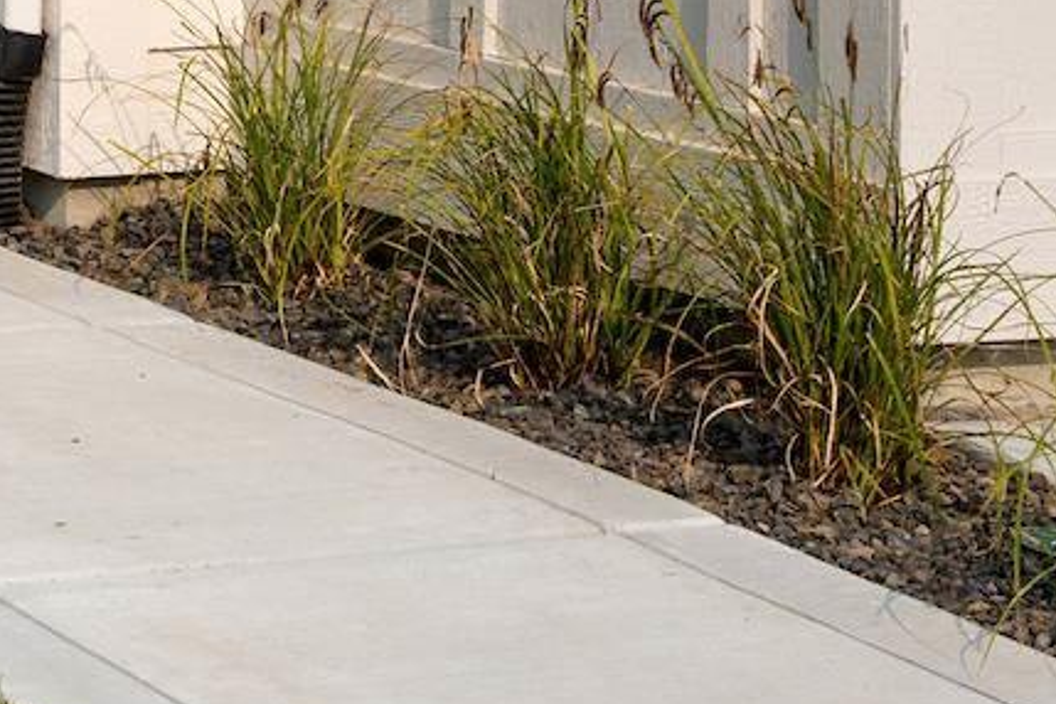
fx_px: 4928
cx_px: -697
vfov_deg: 7.9
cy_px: -603
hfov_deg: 11.5
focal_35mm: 168
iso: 100
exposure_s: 1/100
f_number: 13
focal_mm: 30
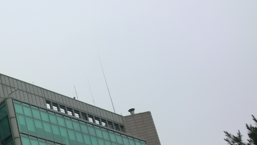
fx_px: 627
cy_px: 166
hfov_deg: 21.8
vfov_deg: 12.9
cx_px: -36
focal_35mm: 92
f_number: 3.1
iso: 64
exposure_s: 1/250
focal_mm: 6.3
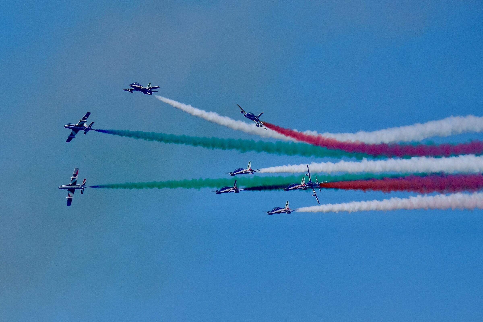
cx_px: 242
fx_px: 4025
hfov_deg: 6.9
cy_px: 161
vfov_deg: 4.6
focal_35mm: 300
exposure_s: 1/2500
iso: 640
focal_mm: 200
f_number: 8
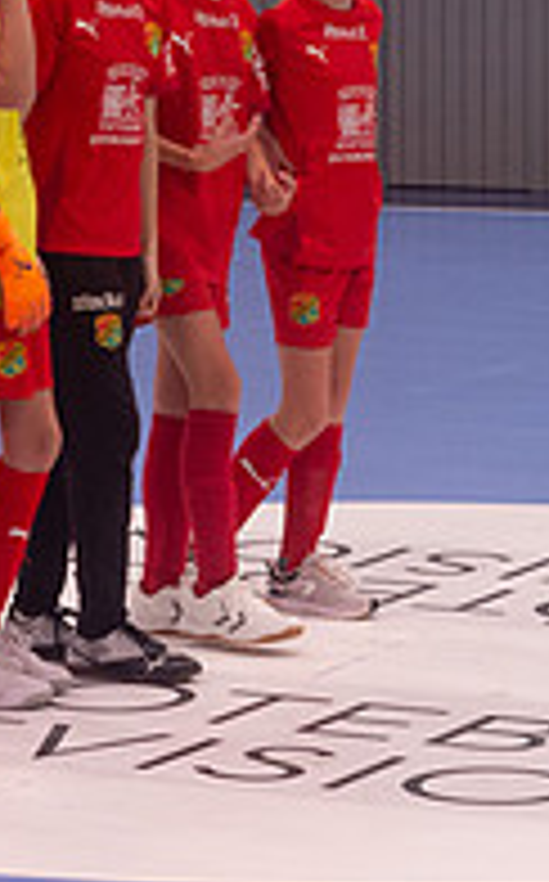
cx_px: 126
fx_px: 4346
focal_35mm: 181
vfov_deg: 11.5
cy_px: 130
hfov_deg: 7.2
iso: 1800
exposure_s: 1/400
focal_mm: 60
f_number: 3.2
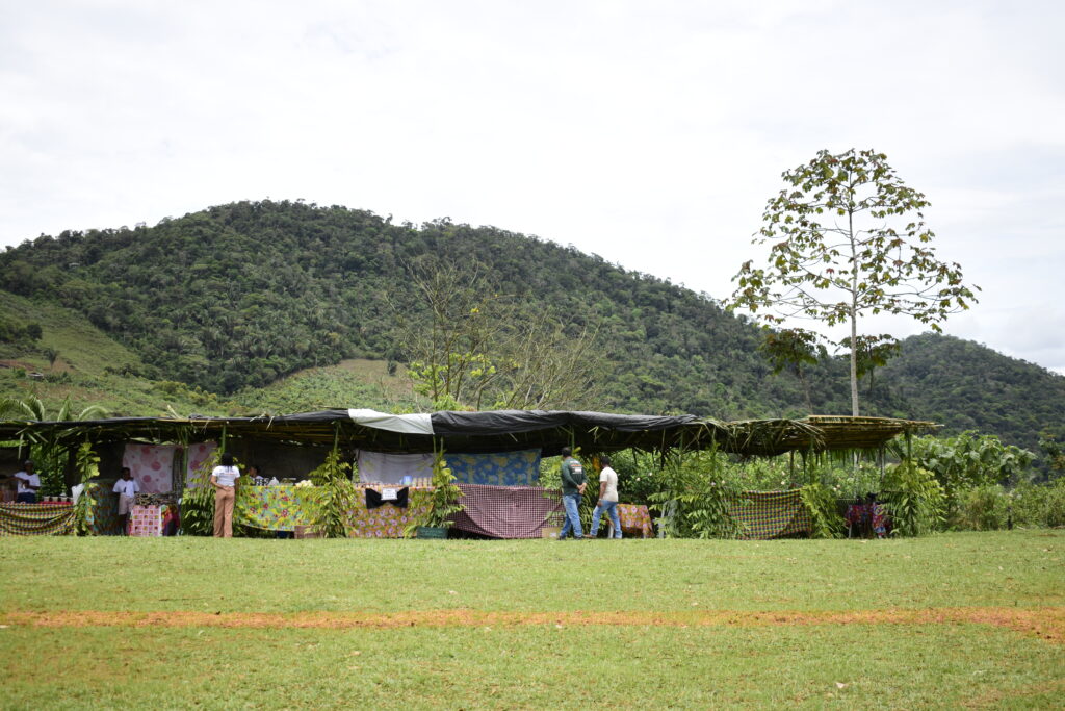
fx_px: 1243
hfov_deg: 46.4
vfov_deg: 31.9
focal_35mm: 42
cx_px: 532
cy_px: 356
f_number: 4.2
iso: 800
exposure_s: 1/4000
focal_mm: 28
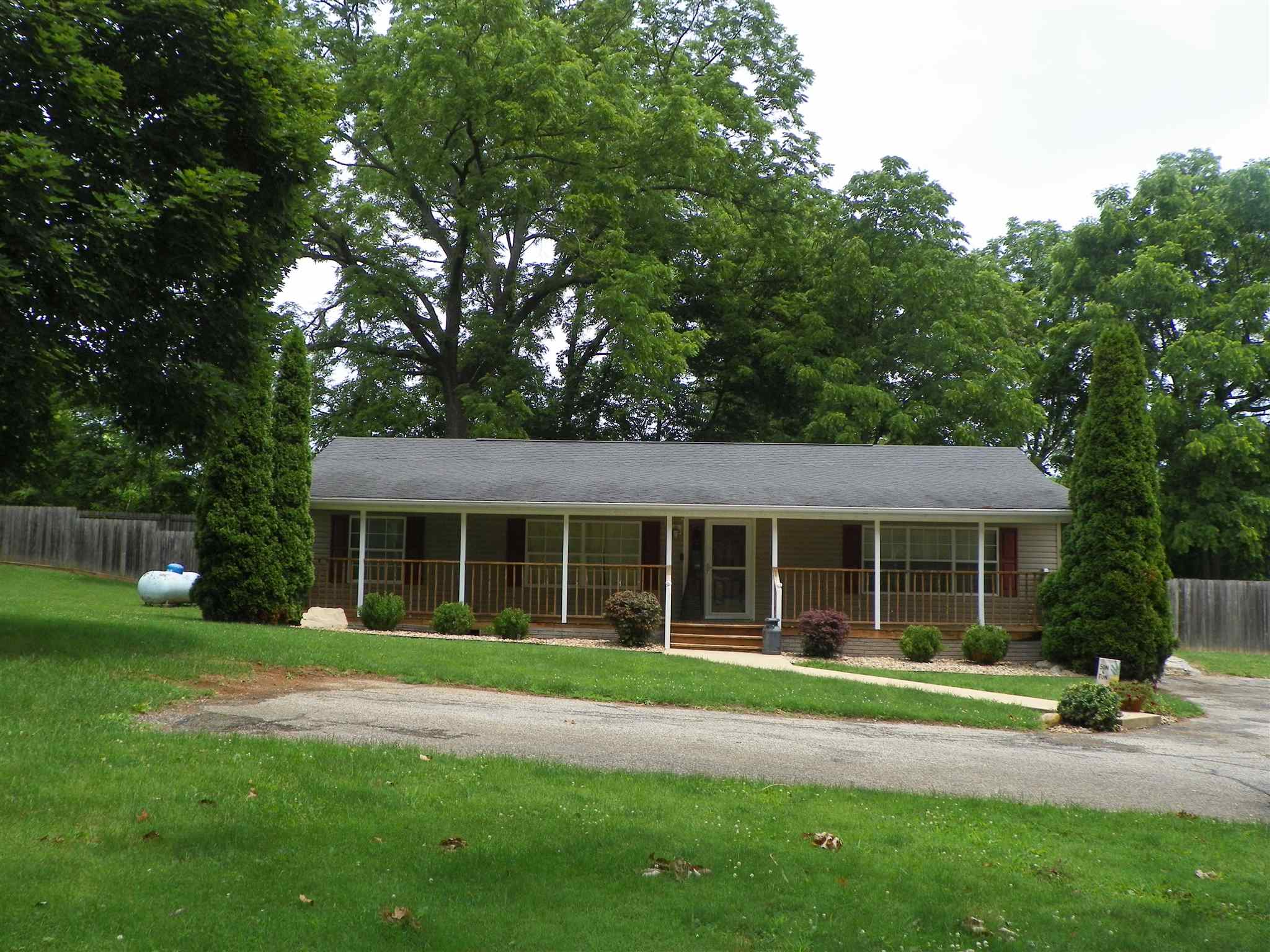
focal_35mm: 32
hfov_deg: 56.8
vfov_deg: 44.2
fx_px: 1174
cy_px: 476
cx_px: 635
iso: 64
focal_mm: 5.7
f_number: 4
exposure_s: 1/400
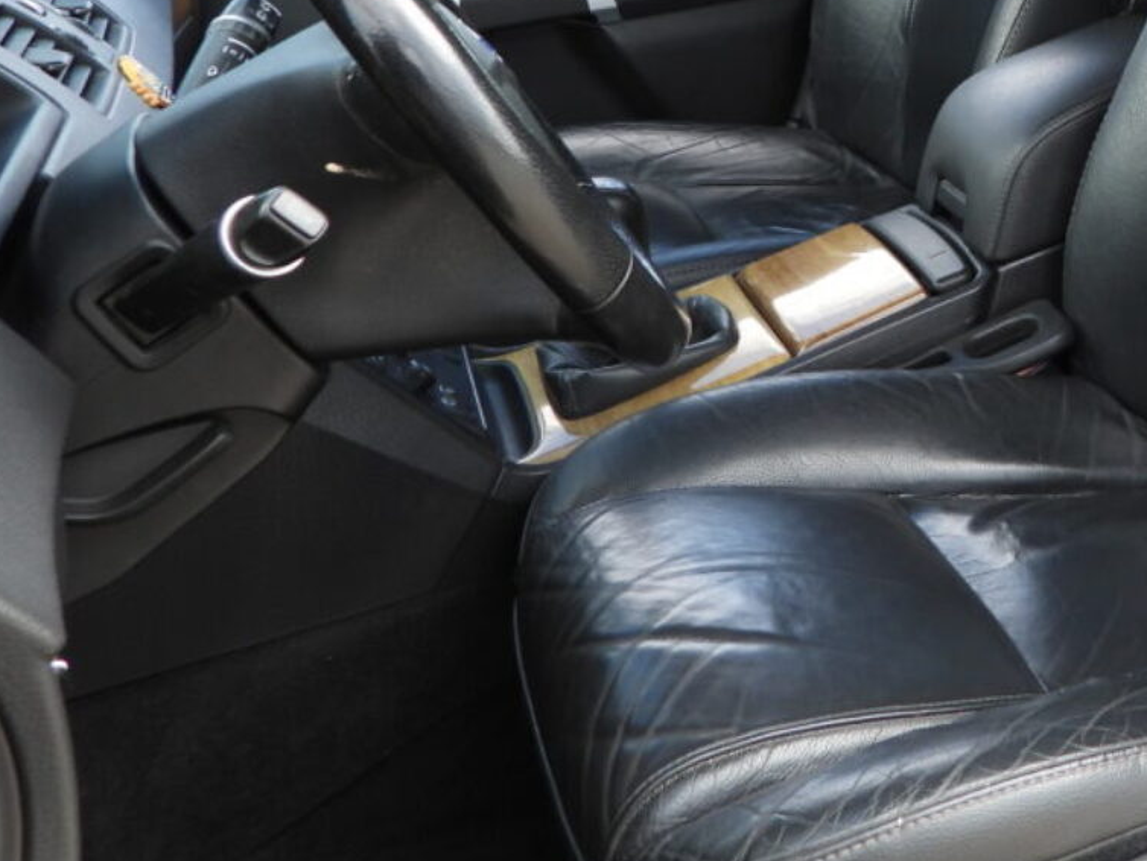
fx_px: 1690
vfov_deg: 27.6
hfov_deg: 33.5
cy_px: 100
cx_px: 1209
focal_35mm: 51
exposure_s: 1/200
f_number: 2.8
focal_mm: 4.3
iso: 100
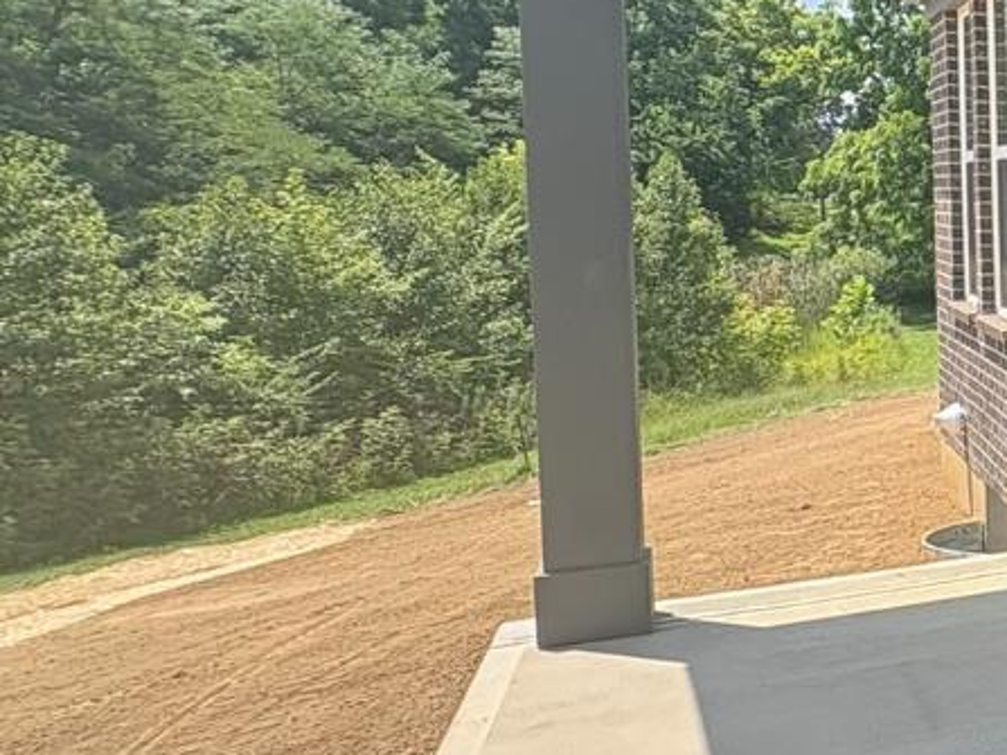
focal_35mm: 47
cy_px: 314
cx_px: 1654
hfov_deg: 25.1
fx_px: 1367
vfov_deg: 30.8
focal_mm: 2.22
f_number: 2.2
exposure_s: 1/501
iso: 64
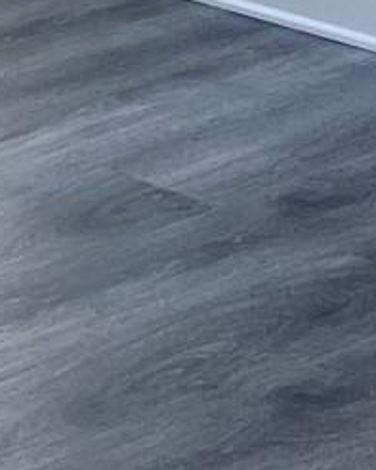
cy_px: -898
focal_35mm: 211
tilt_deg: +0.3
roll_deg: +1.7
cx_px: -958
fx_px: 2933
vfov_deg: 8.0
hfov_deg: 6.4
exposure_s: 1/213
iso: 40
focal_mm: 5.7
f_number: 1.5
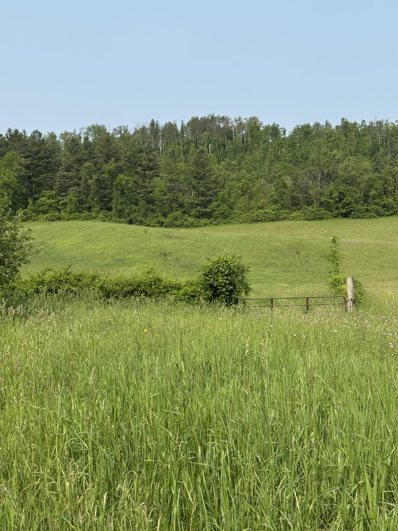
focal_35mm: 50
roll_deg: +2.1
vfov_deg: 38.2
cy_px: 257
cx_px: 204
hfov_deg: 29.1
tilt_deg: -2.9
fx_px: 767
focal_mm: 6.76
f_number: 1.78
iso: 64
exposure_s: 1/3610
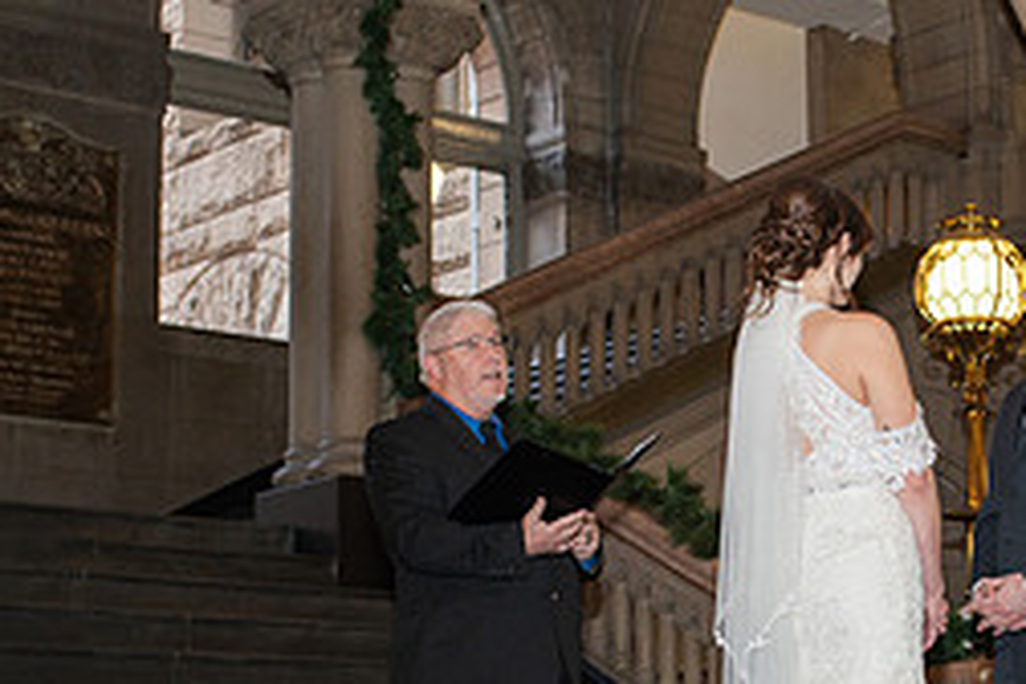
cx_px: 877
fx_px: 2565
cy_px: 541
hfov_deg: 22.2
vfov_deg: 15.1
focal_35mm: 90
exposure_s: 1/200
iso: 1000
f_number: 3.5
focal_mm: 35
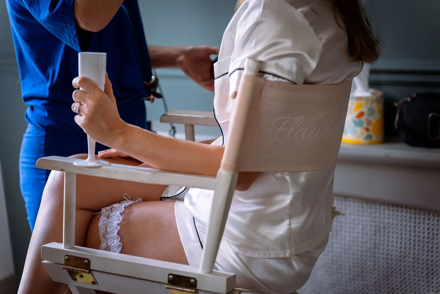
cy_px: 147
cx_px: 220
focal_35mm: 75
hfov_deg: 27.0
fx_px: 917
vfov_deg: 18.2
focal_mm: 75
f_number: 2.8
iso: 640
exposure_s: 1/200
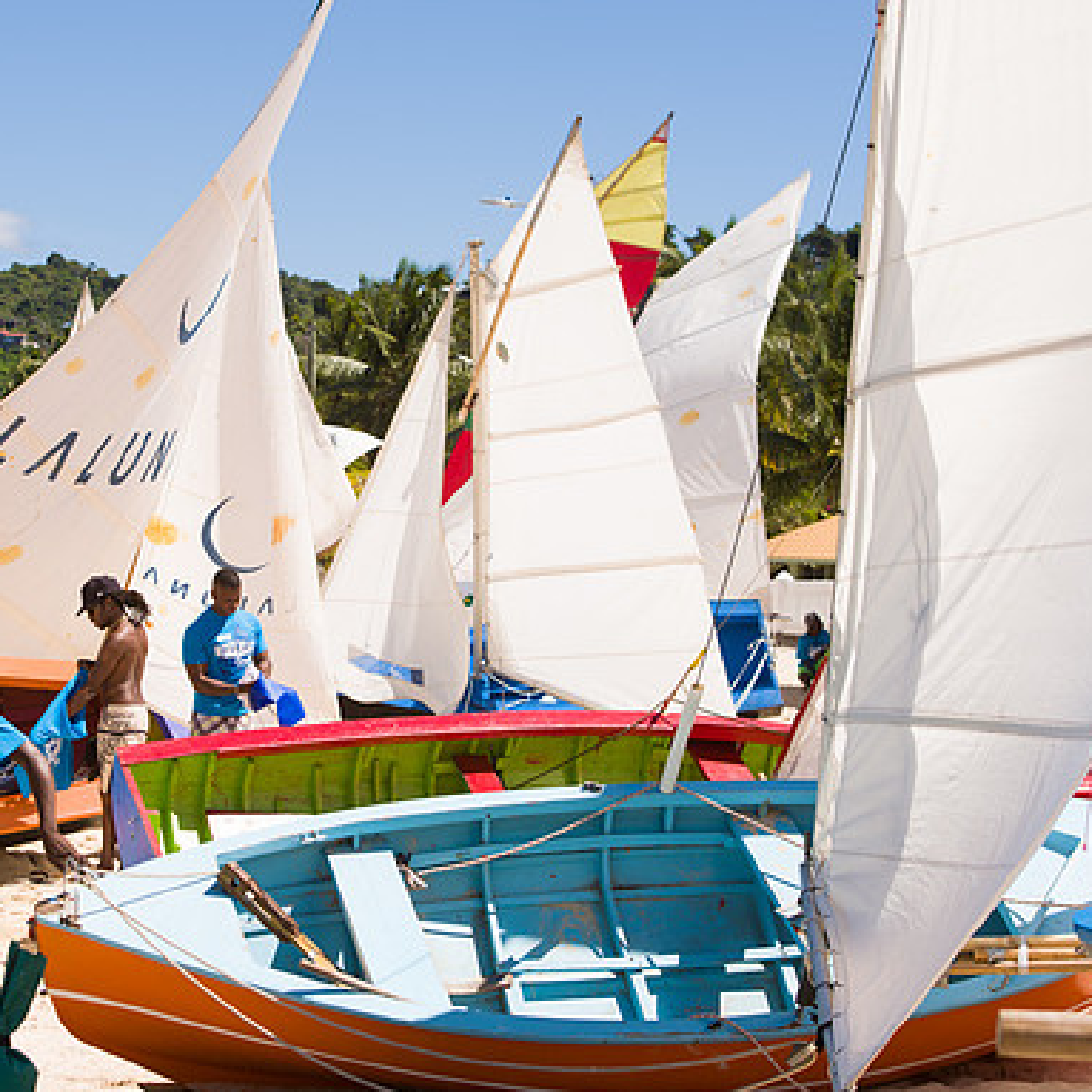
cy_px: 545
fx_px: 3212
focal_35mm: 90
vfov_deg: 19.3
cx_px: 316
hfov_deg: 19.2
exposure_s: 1/400
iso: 100
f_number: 8
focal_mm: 70
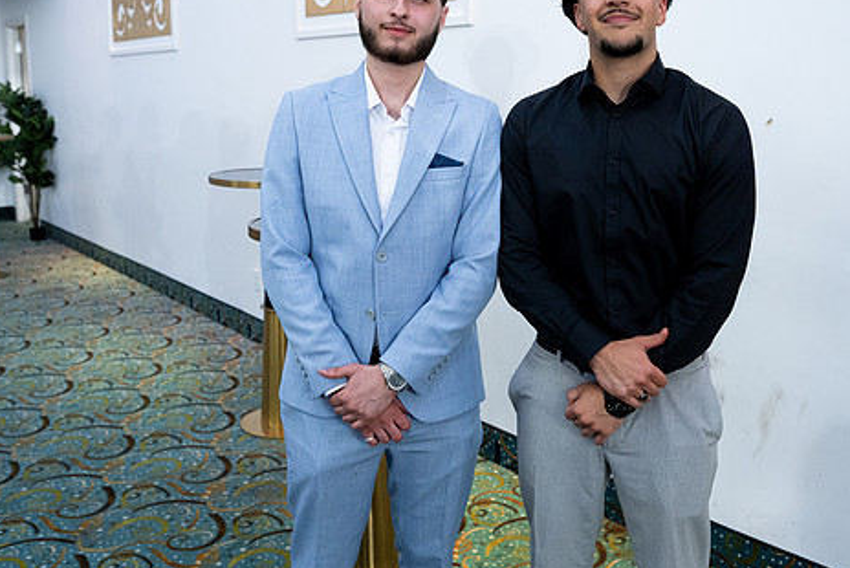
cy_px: 226
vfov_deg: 37.8
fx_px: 827
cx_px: 522
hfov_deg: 53.9
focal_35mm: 35
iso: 2500
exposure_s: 1/160
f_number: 4
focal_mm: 28
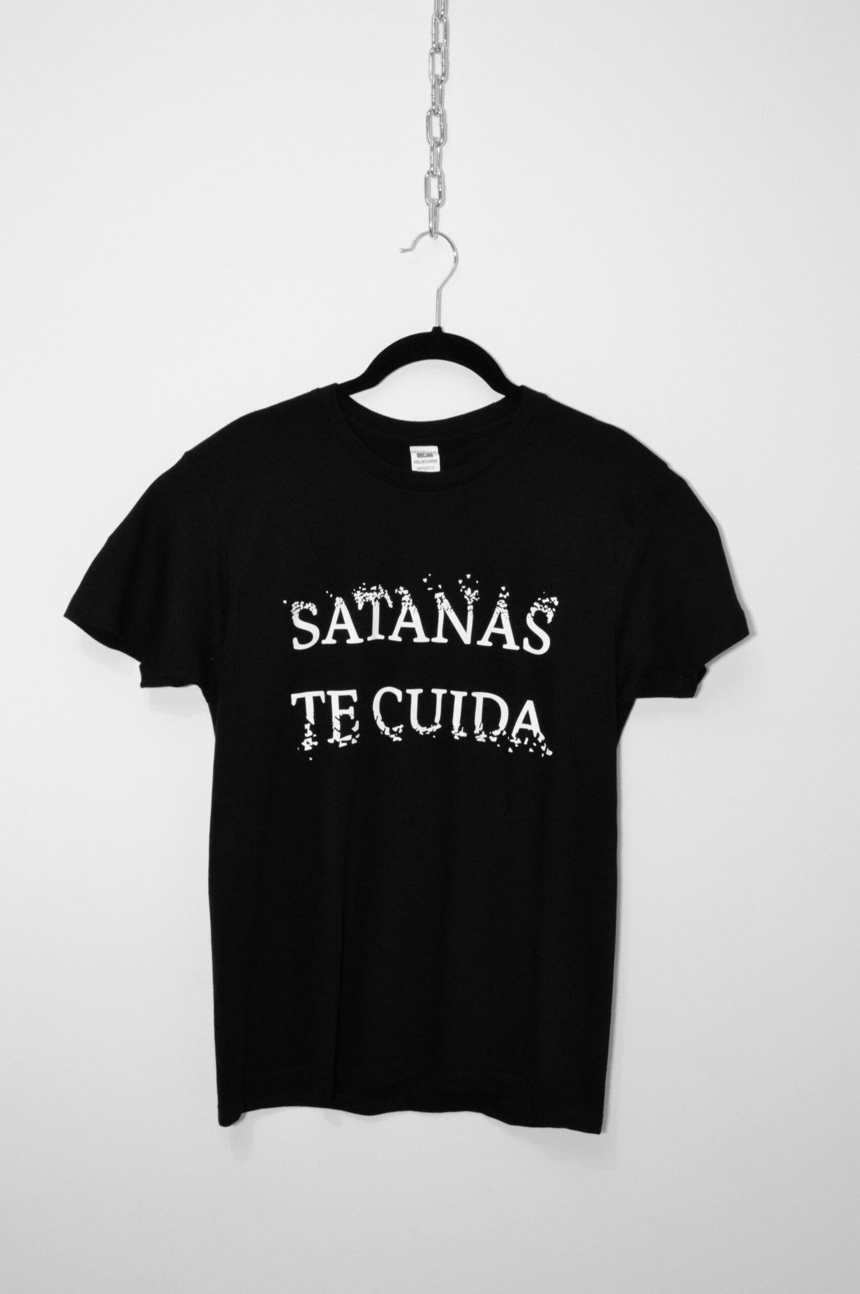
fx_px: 1400
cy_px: 647
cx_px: 430
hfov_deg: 34.1
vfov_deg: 49.6
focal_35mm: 39
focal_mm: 26
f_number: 14
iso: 3200
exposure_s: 1/20
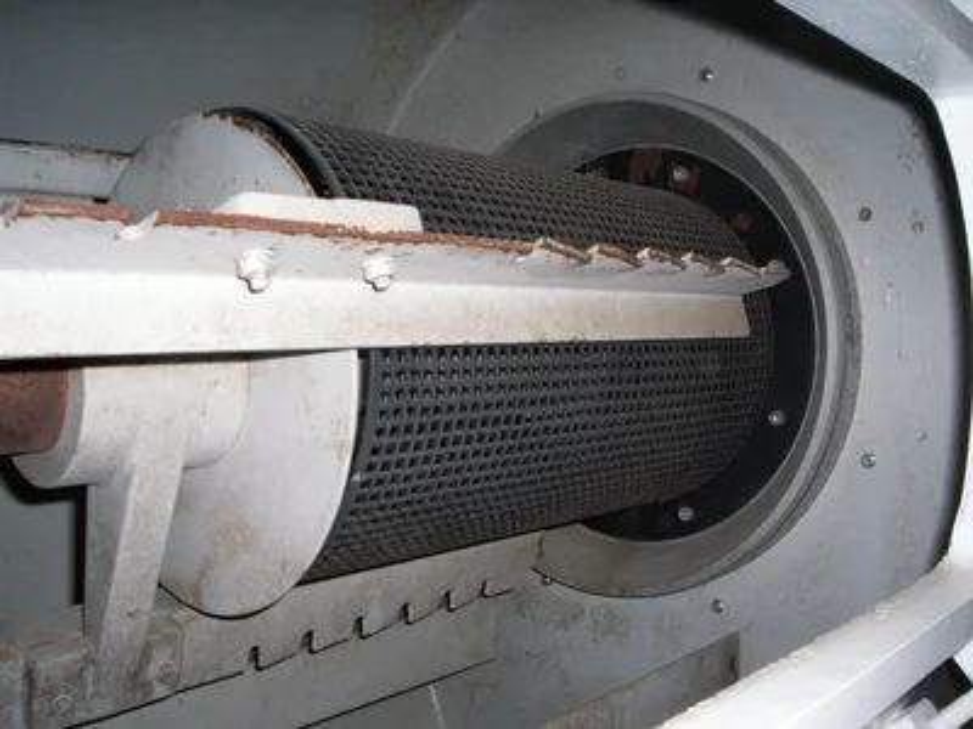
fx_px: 1012
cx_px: 486
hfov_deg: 51.4
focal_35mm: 36
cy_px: 364
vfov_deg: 39.7
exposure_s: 1/64
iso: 140
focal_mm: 5.9
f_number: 4.5
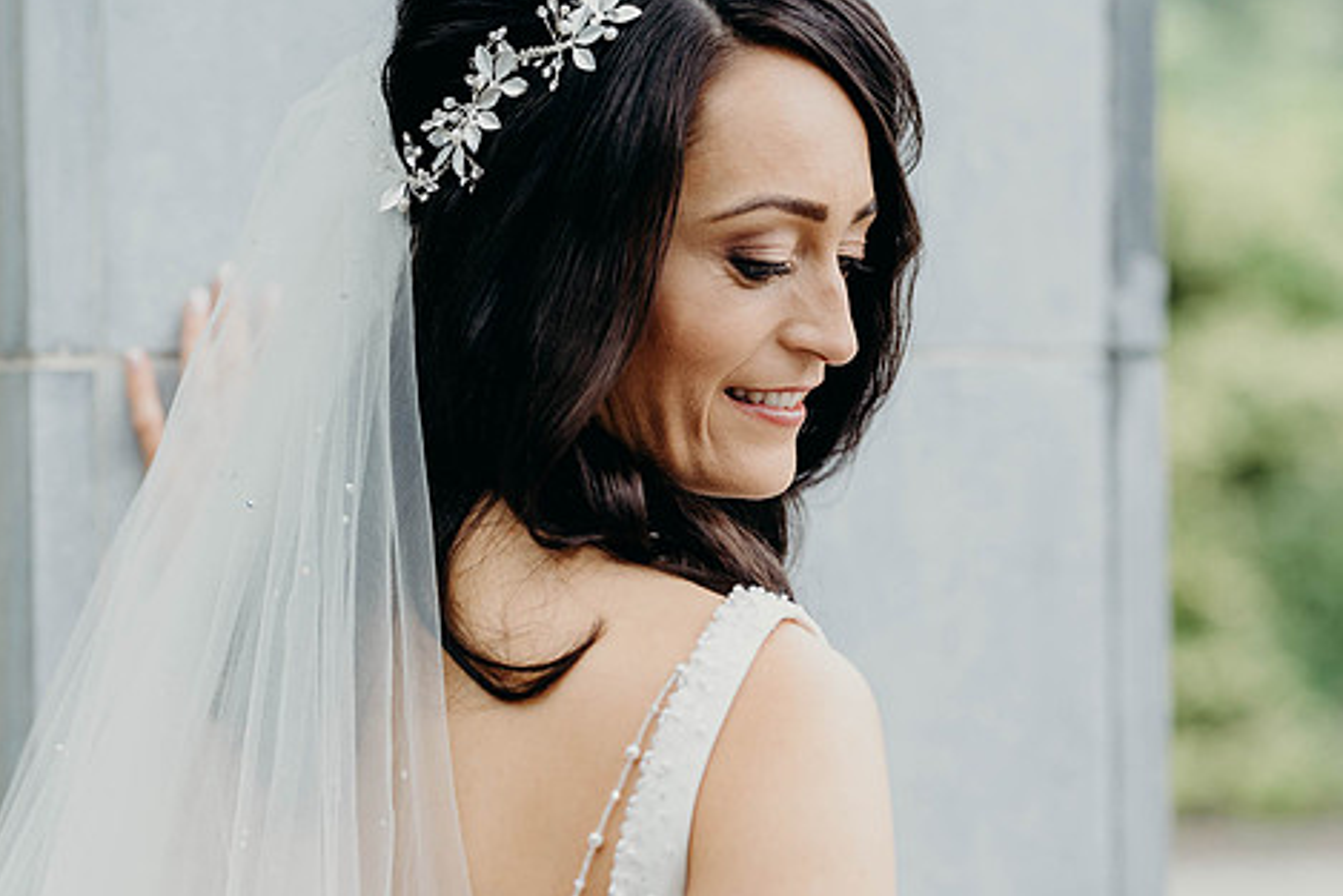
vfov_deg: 12.0
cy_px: 451
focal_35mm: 114
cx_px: 681
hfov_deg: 17.9
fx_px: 4254
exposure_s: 1/500
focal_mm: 85
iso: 500
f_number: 2.2
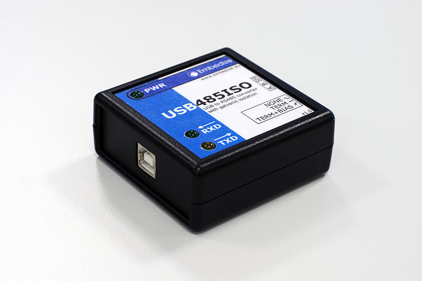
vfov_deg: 18.2
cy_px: 140
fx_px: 879
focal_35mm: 75
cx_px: 211
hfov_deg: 27.0
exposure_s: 1/5
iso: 100
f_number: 9
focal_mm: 50
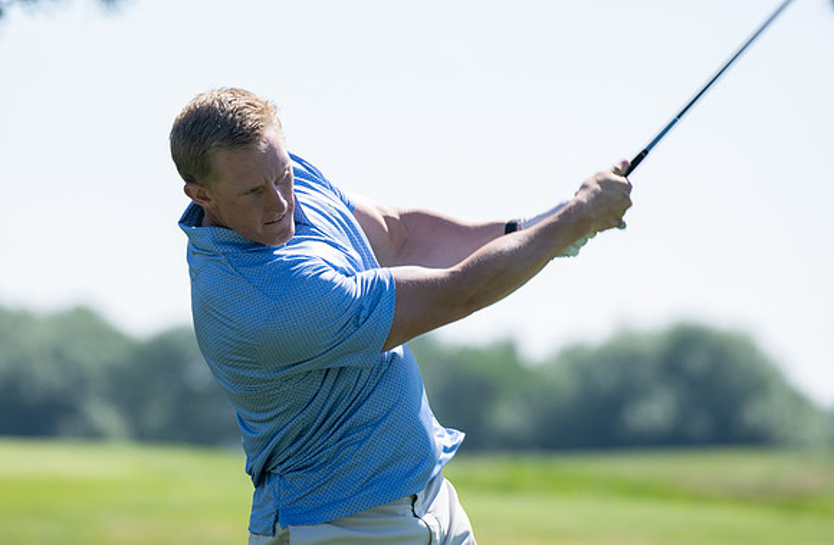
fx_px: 7224
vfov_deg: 4.3
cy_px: 246
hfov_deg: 6.6
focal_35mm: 314
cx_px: 385
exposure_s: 1/800
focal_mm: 290
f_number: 5.6
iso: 200
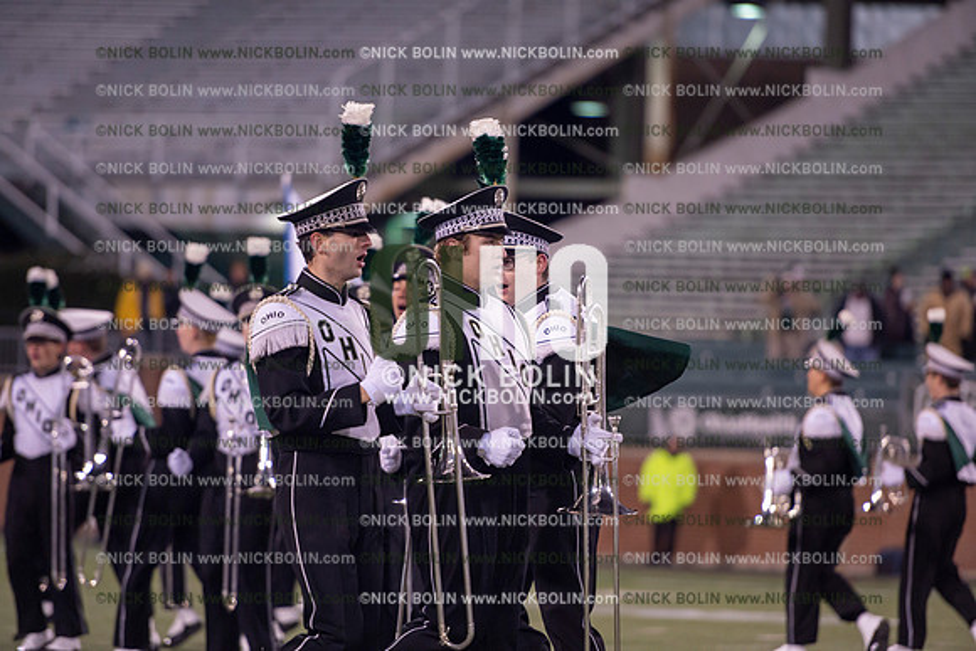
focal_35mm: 200
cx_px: 488
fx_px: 5423
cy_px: 326
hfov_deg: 10.3
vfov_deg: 6.9
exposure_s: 1/1250
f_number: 2.8
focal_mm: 200
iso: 2500
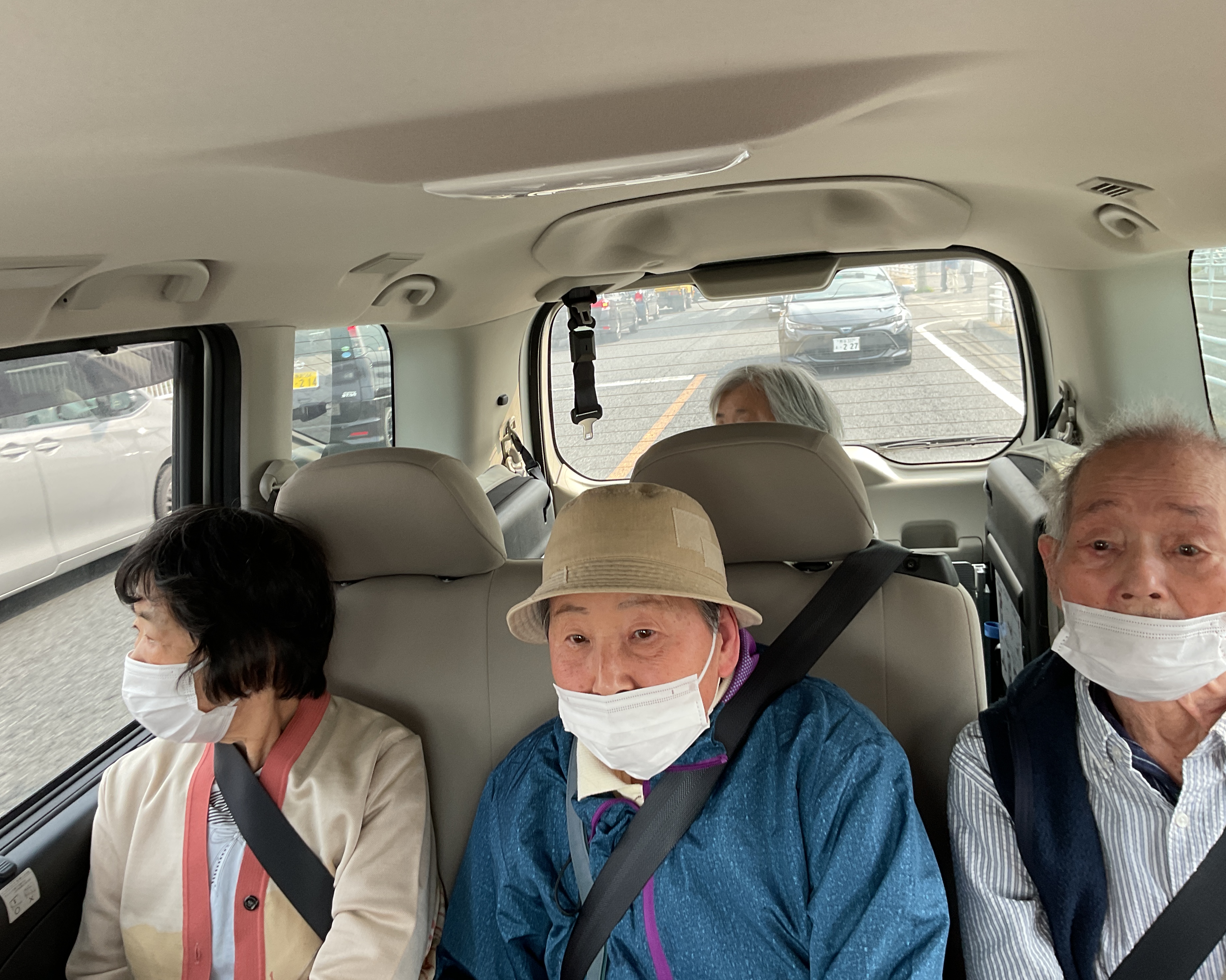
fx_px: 1125
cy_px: 484
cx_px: 578
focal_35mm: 31
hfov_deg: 57.1
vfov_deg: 47.1
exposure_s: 1/120
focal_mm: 3
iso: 50
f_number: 1.8
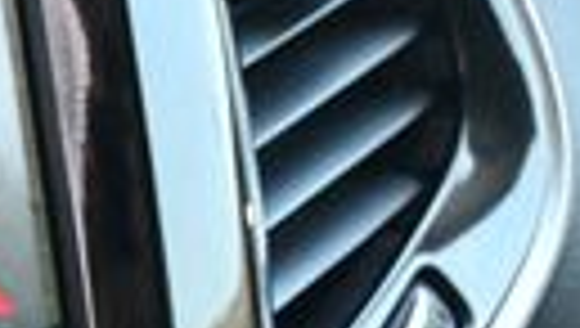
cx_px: -692
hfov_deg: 11.4
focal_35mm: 164
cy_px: 310
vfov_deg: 7.4
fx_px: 2520
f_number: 4
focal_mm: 21
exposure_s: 1/125
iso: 900
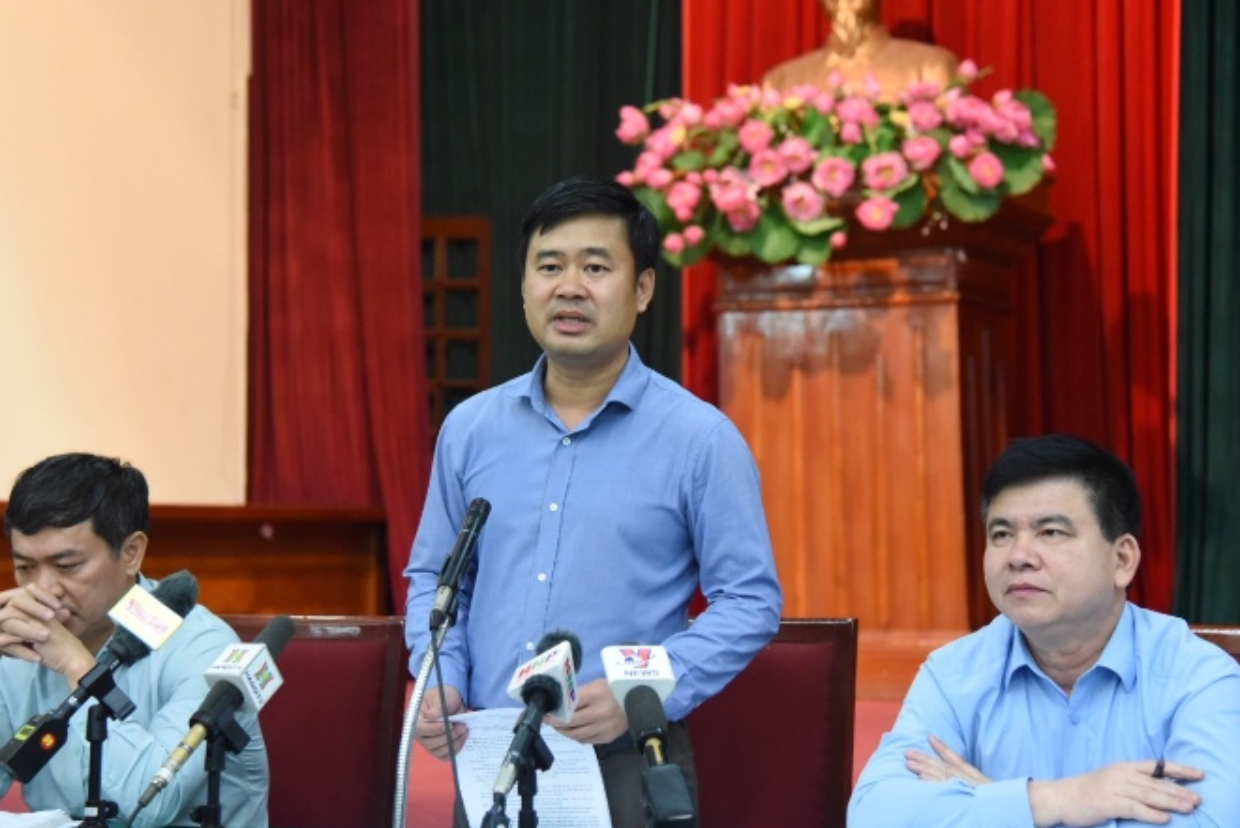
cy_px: 374
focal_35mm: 72
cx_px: 591
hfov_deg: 28.1
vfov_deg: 18.9
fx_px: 2480
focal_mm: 62
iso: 6400
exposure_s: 1/160
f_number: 4
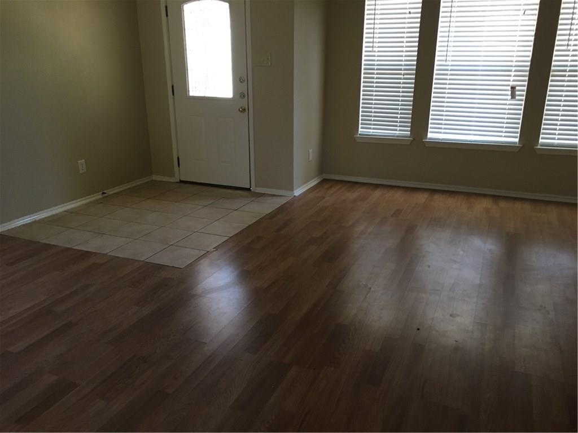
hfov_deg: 61.7
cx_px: 289
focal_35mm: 29
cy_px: 216
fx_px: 484
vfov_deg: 48.2
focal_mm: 4.15
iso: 125
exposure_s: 1/30
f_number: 2.2
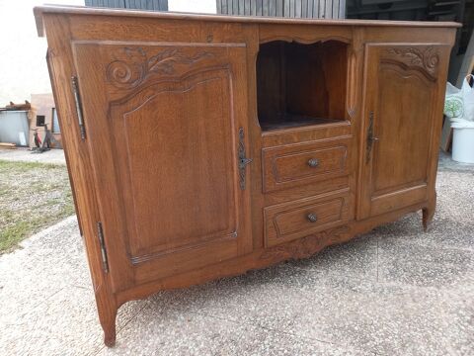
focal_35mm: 25
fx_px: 342
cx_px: 237
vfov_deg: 54.9
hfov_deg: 69.4
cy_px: 178
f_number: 2
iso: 40
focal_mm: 4.6
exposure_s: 1/100
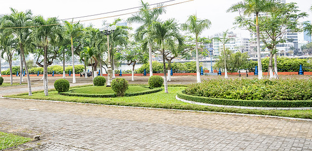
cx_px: 83
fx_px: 309
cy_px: 61
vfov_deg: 27.4
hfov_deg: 51.6
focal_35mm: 39
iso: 1100
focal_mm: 24
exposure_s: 1/1000
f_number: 4.5
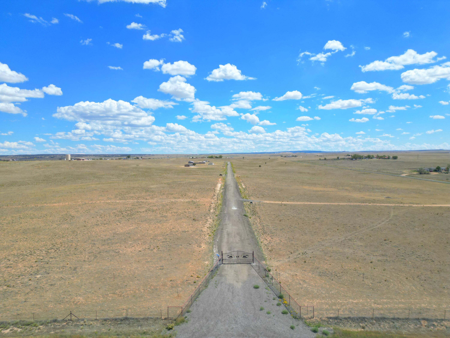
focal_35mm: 24
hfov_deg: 71.6
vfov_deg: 56.8
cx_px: 225
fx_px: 312
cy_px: 169
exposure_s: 1/4000
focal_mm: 6.72
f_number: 1.7
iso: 100
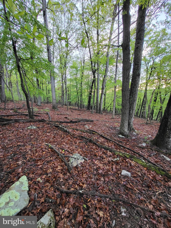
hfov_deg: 89.9
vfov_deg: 106.2
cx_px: 86
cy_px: 114
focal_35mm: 13
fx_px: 86
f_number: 2.2
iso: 250
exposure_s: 1/60
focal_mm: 1.74
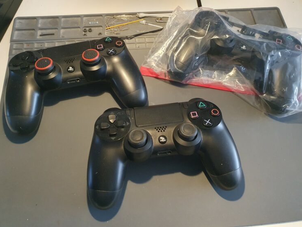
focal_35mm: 27
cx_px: 155
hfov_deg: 65.3
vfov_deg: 51.3
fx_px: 236
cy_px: 110
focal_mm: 4.32
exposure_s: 1/50
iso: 640
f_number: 2.4
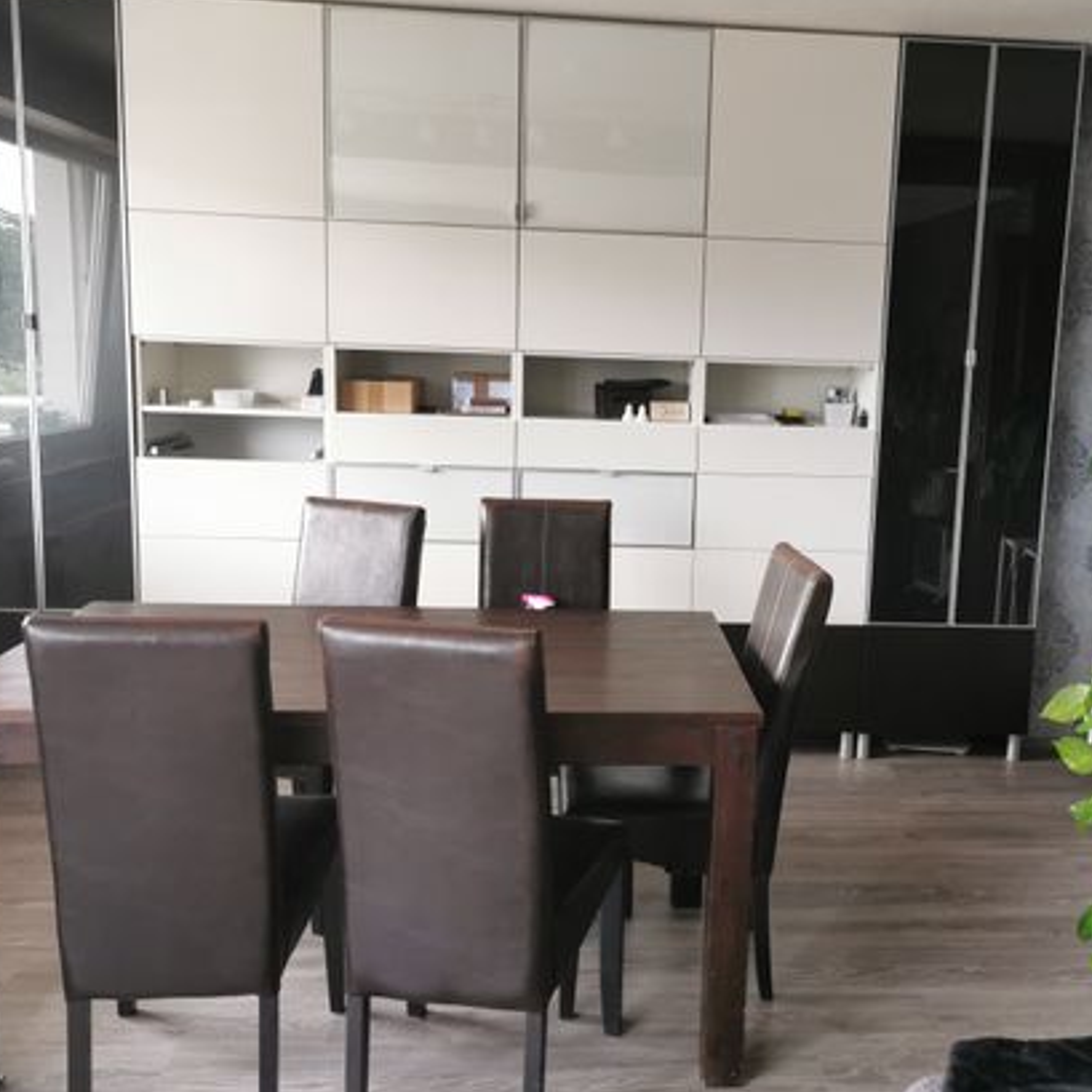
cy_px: 523
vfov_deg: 47.2
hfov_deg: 46.8
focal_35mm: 35
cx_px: 675
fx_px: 1249
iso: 250
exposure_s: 1/50
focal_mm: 5.58
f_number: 1.8
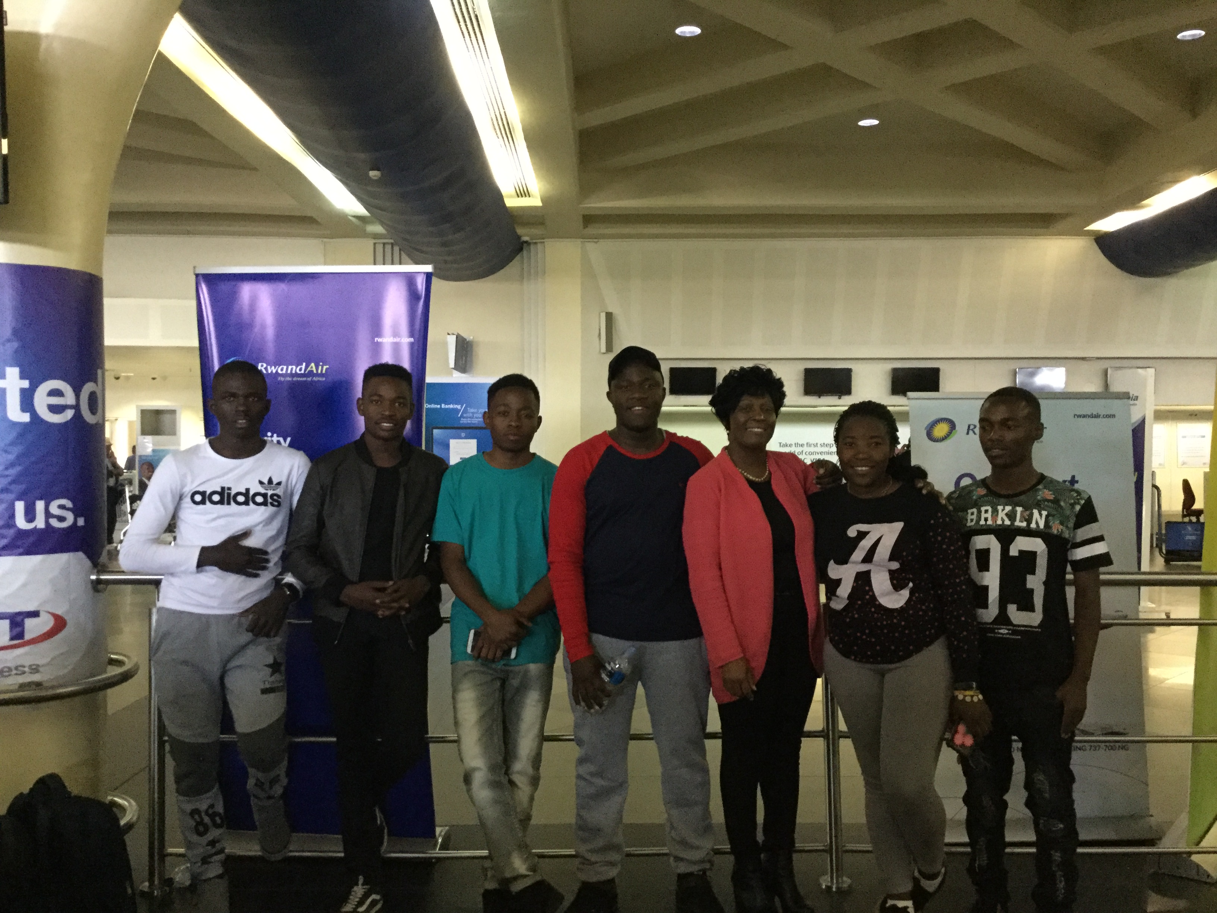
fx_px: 1090
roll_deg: -1.0
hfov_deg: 58.4
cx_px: 608
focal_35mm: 31
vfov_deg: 45.4
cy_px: 456
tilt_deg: -1.4
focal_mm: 3.3
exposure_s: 1/17
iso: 500
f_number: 2.4
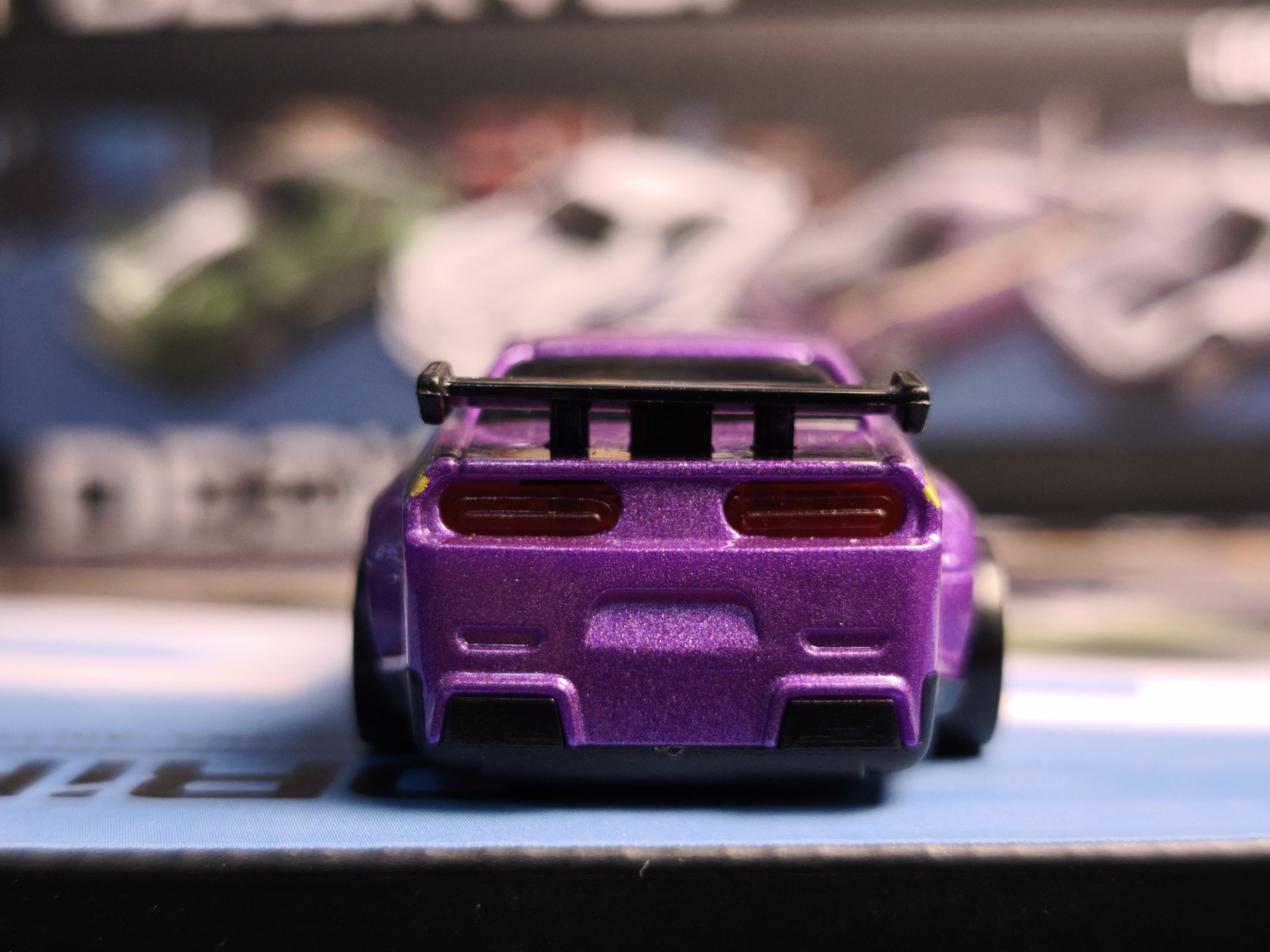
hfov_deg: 41.2
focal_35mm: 46
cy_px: 476
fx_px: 1688
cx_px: 635
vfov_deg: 31.5
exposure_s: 1/50
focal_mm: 6.57
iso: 400
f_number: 1.6
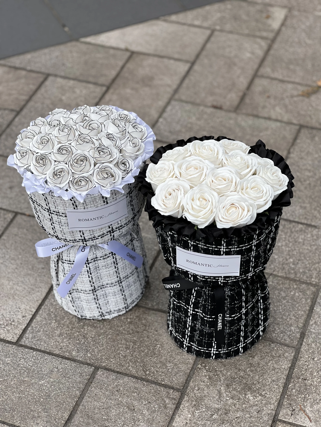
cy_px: 214
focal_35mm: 77
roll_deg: -0.6
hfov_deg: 19.1
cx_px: 160
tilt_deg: -40.6
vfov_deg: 25.3
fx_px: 952
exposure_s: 1/152
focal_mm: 9
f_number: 2.8
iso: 20
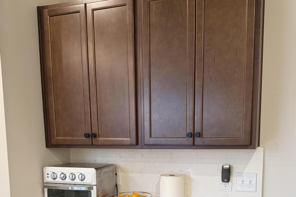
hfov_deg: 47.4
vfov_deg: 31.1
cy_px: 179
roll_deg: +0.5
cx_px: 154
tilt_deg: -9.2
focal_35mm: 41
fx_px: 337
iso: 200
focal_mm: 6.76
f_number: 1.78
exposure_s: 1/60
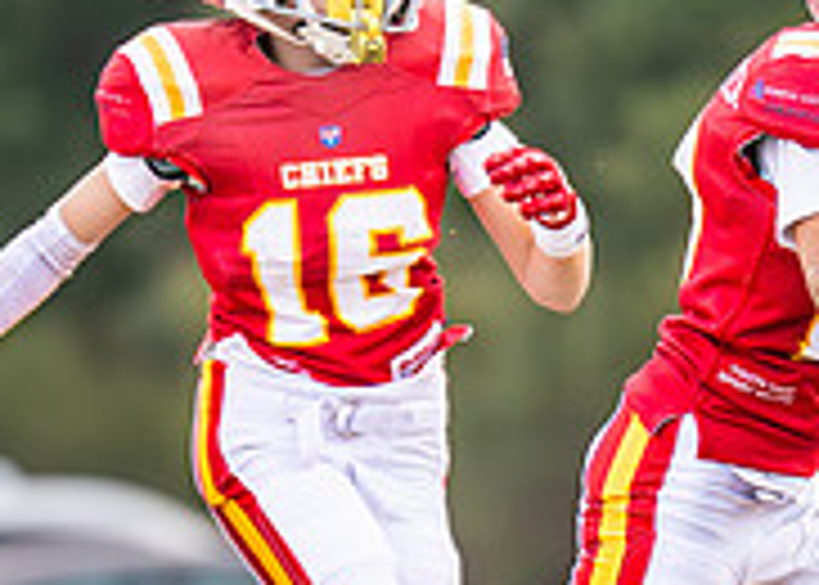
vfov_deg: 1.0
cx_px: 728
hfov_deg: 1.4
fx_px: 33332
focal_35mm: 1433
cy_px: 494
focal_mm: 200
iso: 160
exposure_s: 1/1250
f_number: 2.8
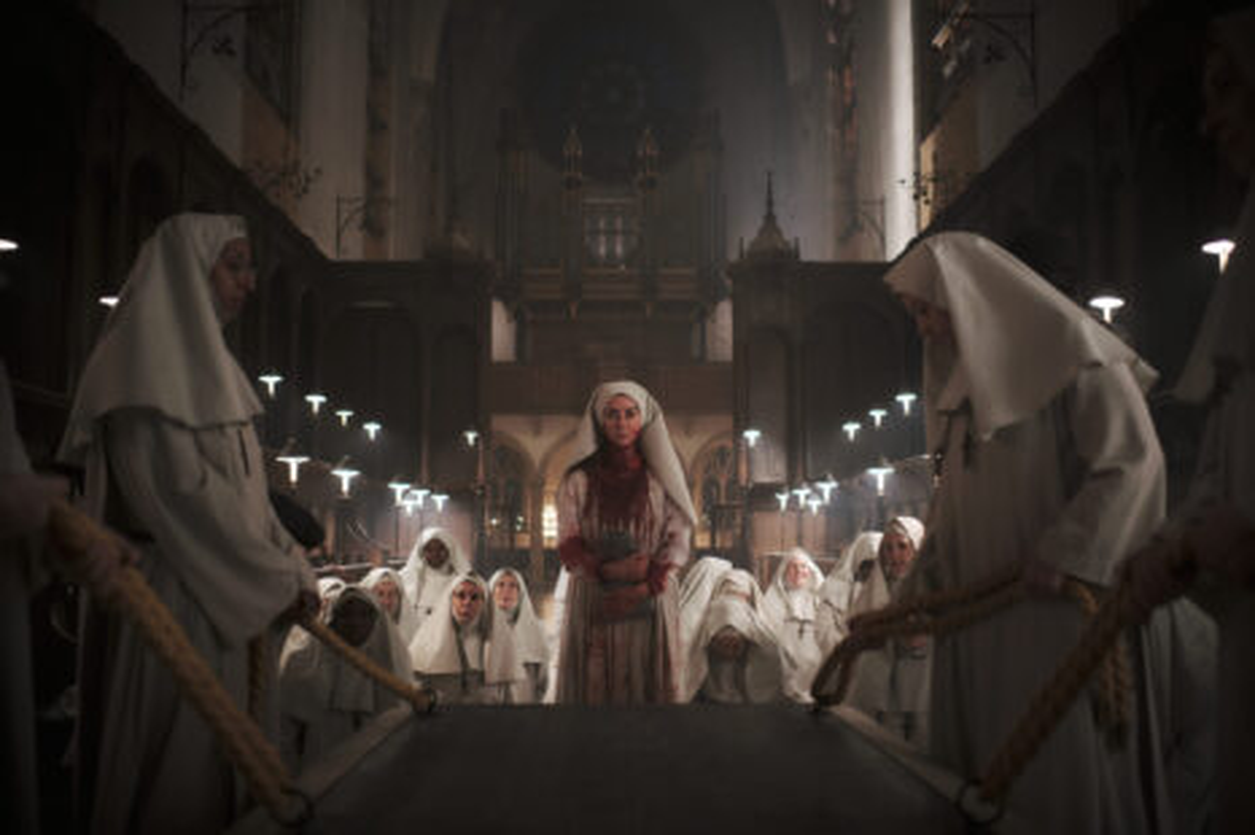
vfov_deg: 37.8
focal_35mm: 35
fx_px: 1219
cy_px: 418
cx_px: 628
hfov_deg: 54.5
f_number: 1.4
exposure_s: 1/125
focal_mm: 23
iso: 800
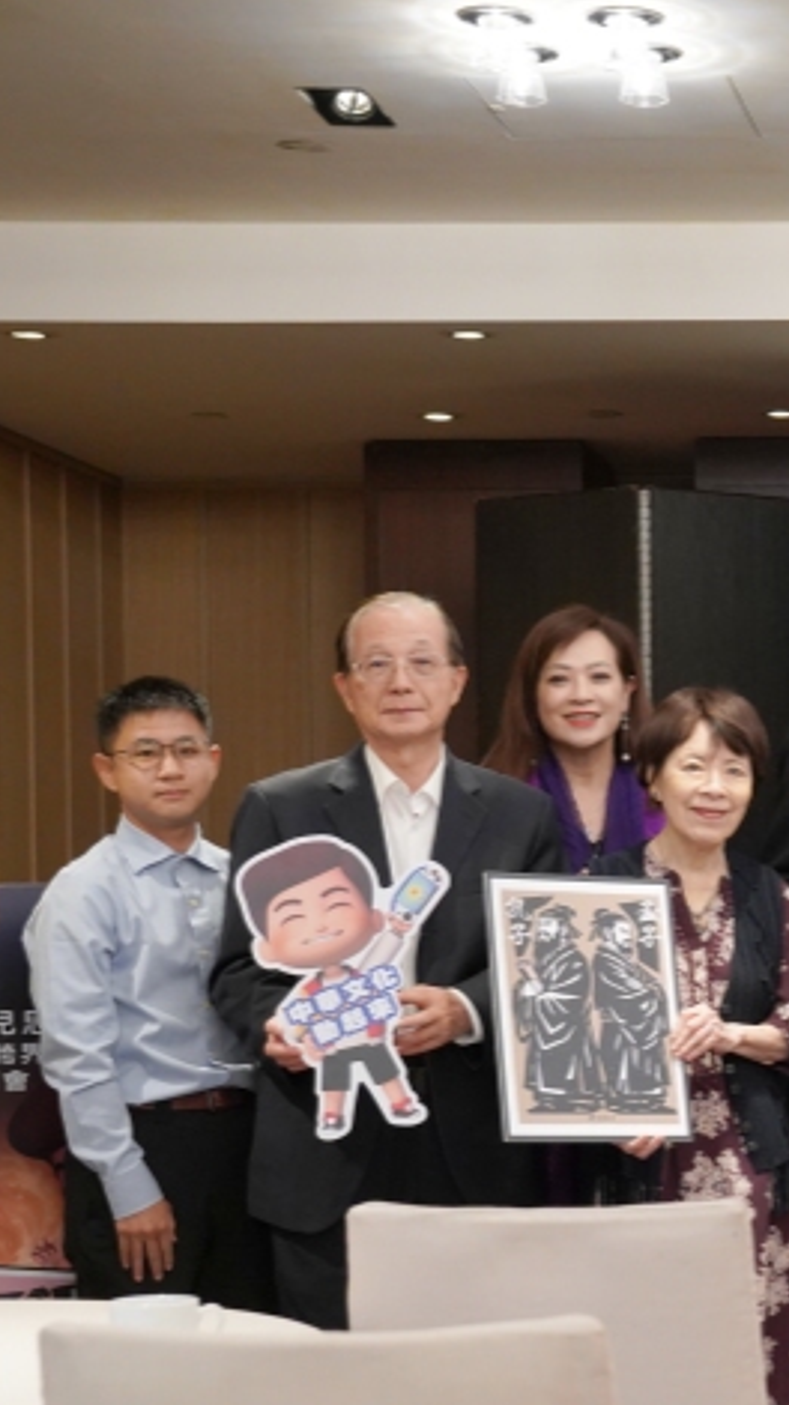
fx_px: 3281
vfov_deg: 24.0
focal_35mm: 88
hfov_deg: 12.9
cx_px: 1234
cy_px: 964
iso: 3200
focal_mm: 39.5
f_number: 4
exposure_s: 1/160
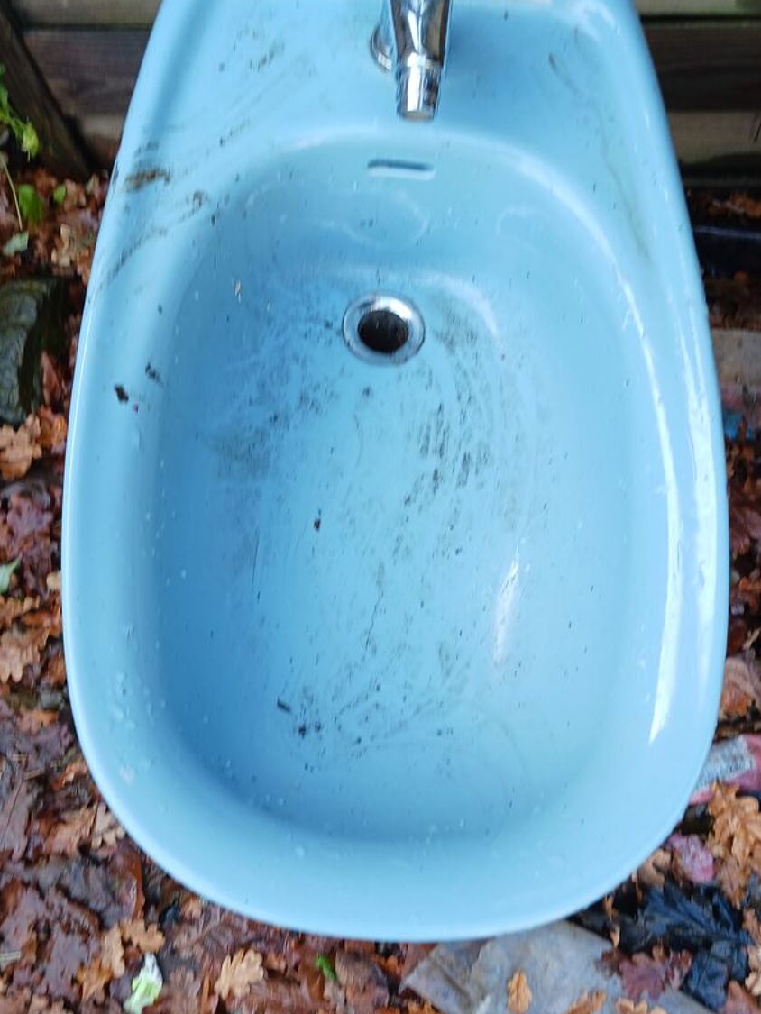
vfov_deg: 56.8
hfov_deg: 44.2
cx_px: 365
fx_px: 938
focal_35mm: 32
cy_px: 494
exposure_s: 1/50
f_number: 1.8
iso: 64
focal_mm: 4
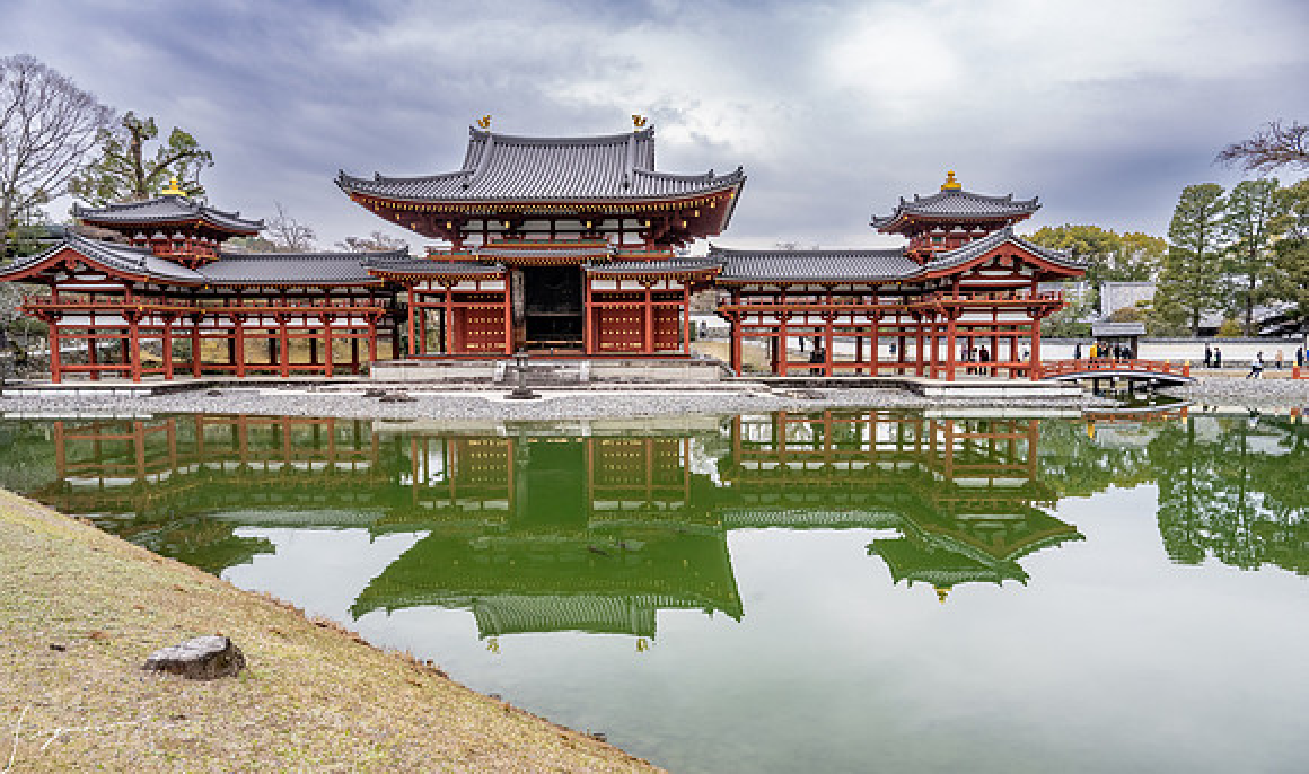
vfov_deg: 47.2
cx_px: 655
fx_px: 887
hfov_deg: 72.9
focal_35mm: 25
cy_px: 401
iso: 900
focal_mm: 24
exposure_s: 1/250
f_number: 8
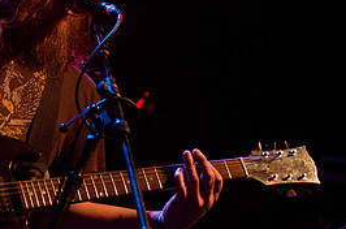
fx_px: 1381
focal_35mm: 144
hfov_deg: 14.1
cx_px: 35
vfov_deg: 9.5
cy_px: 98
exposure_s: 1/100
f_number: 2.8
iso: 2000
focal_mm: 44
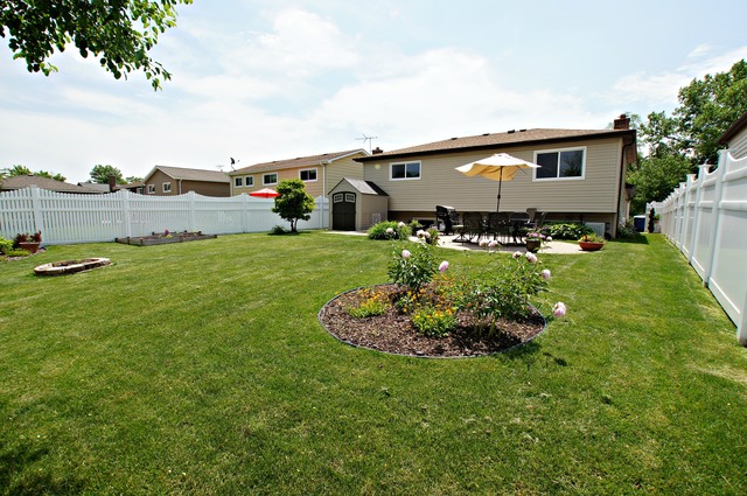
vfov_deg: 71.9
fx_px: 342
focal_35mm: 16
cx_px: 374
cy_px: 248
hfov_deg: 95.1
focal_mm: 11
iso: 100
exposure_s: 1/80
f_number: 13
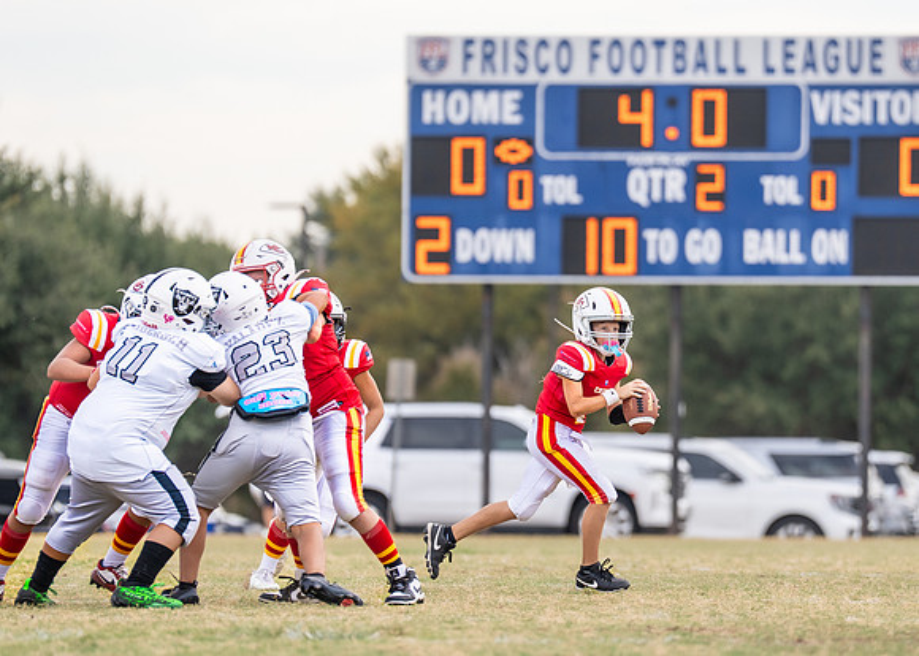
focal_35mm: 408
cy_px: 353
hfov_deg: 4.9
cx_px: 575
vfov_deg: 3.5
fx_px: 10643
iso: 160
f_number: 2.8
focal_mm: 200
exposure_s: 1/1250
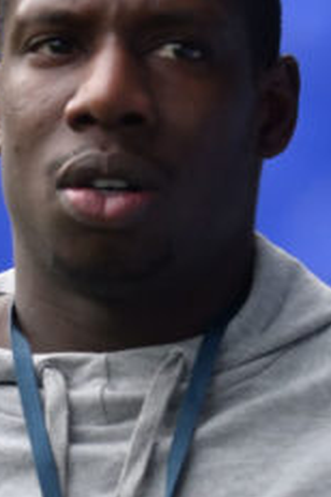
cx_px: 107
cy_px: 342
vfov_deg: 1.6
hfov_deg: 1.0
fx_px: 18328
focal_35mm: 1329
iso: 2500
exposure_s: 1/4000
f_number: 4.5
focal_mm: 400
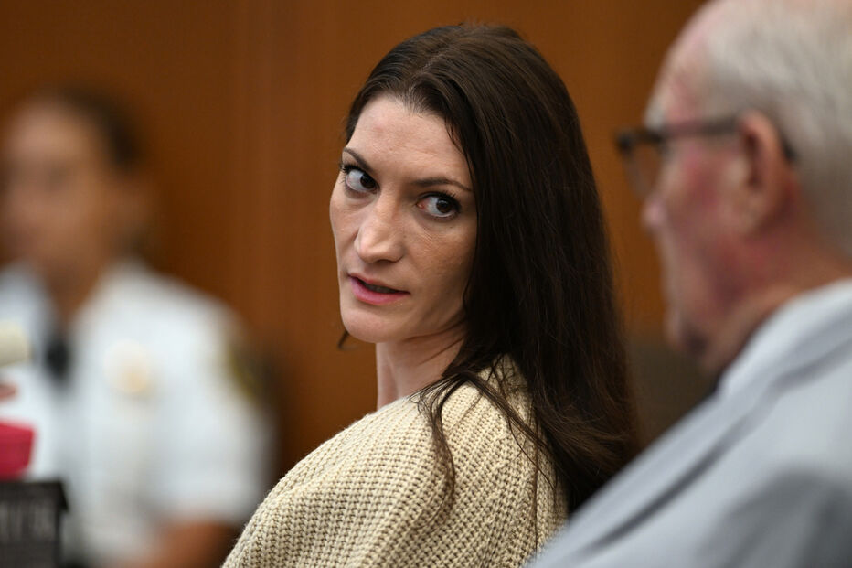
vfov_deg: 4.6
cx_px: 426
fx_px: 7098
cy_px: 284
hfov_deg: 6.9
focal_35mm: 300
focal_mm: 300
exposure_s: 1/320
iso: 2200
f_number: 2.8
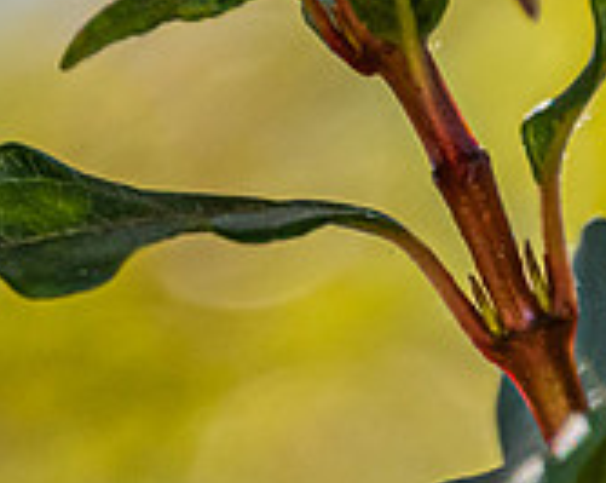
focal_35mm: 2776
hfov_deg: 0.7
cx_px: -172
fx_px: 49701
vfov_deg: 0.6
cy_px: -292
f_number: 6.3
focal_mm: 400
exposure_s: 1/1600
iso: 800
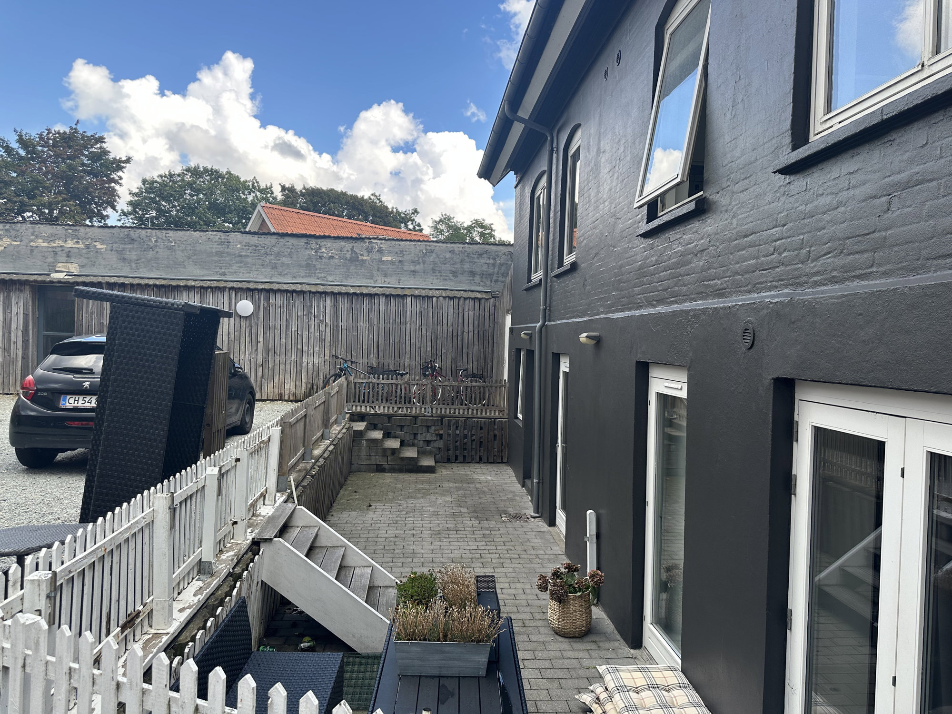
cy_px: 357
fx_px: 660
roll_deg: -1.5
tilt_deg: -0.2
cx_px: 476
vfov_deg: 56.8
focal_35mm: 24
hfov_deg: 71.6
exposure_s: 1/829
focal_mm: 6.86
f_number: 1.78
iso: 80
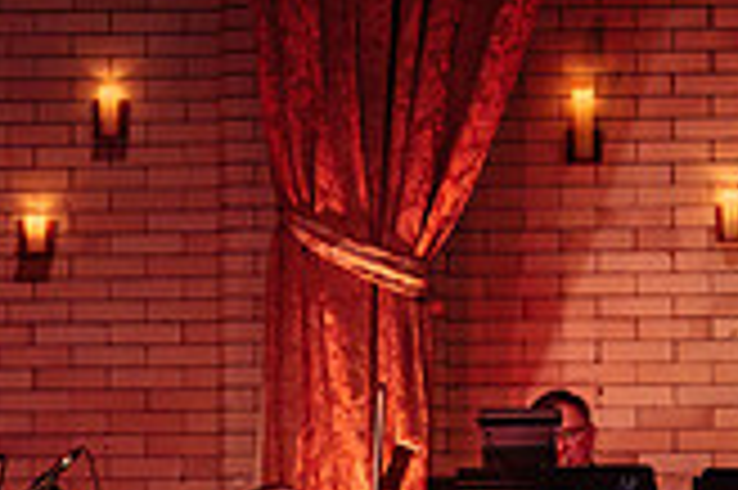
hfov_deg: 7.8
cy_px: 136
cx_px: 908
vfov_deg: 5.3
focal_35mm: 261
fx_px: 5345
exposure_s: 1/80
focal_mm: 70
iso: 2000
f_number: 3.5
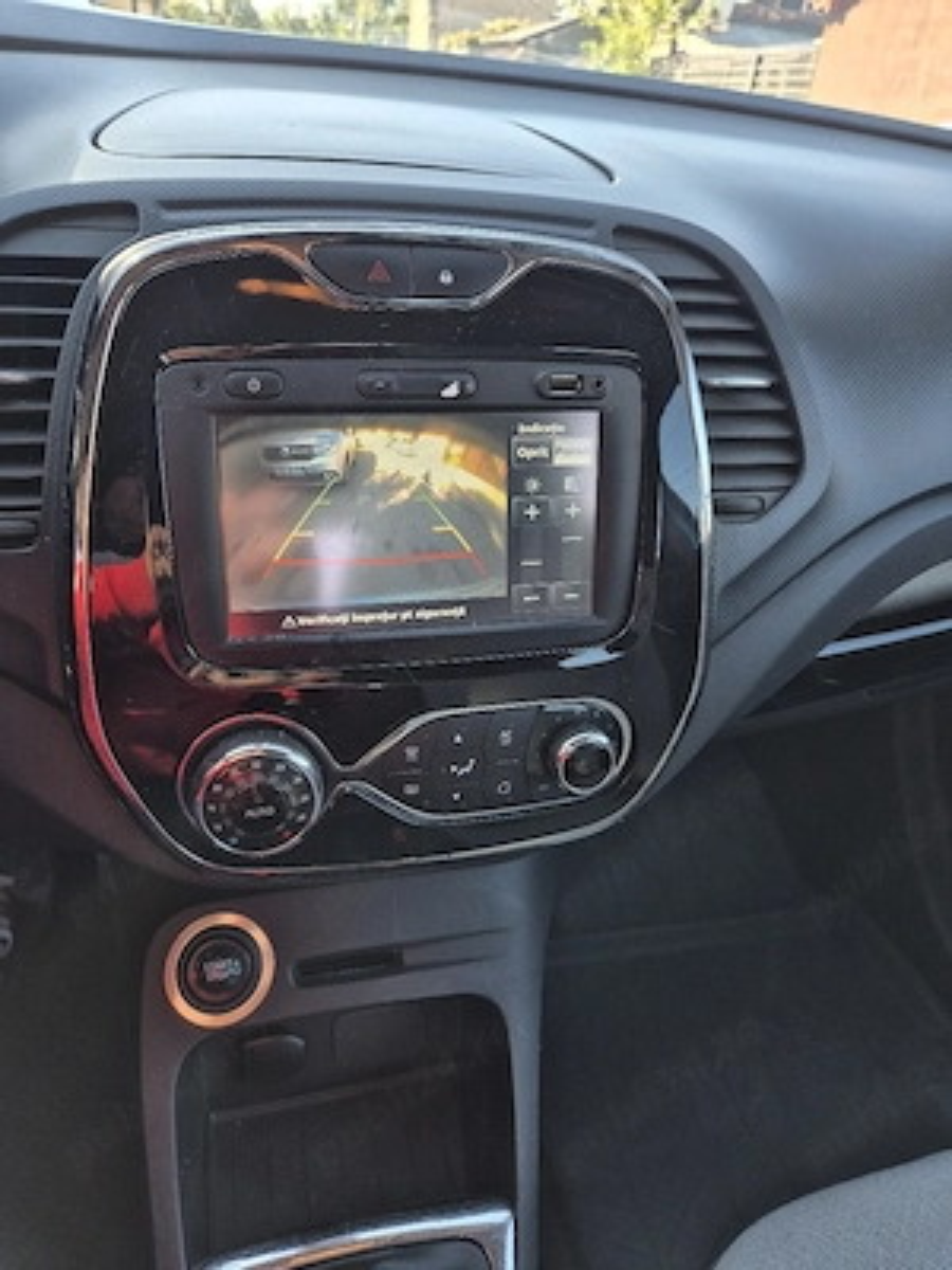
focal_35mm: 23
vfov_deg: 73.9
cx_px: 476
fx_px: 843
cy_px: 635
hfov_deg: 58.9
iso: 50
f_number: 1.8
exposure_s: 1/182
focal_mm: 5.4
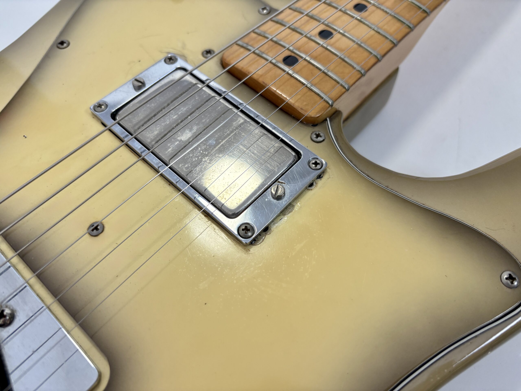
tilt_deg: -55.8
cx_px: 260
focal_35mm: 26
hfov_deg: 67.3
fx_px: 391
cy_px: 196
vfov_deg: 53.1
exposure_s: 1/126
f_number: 1.6
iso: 80
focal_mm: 5.96
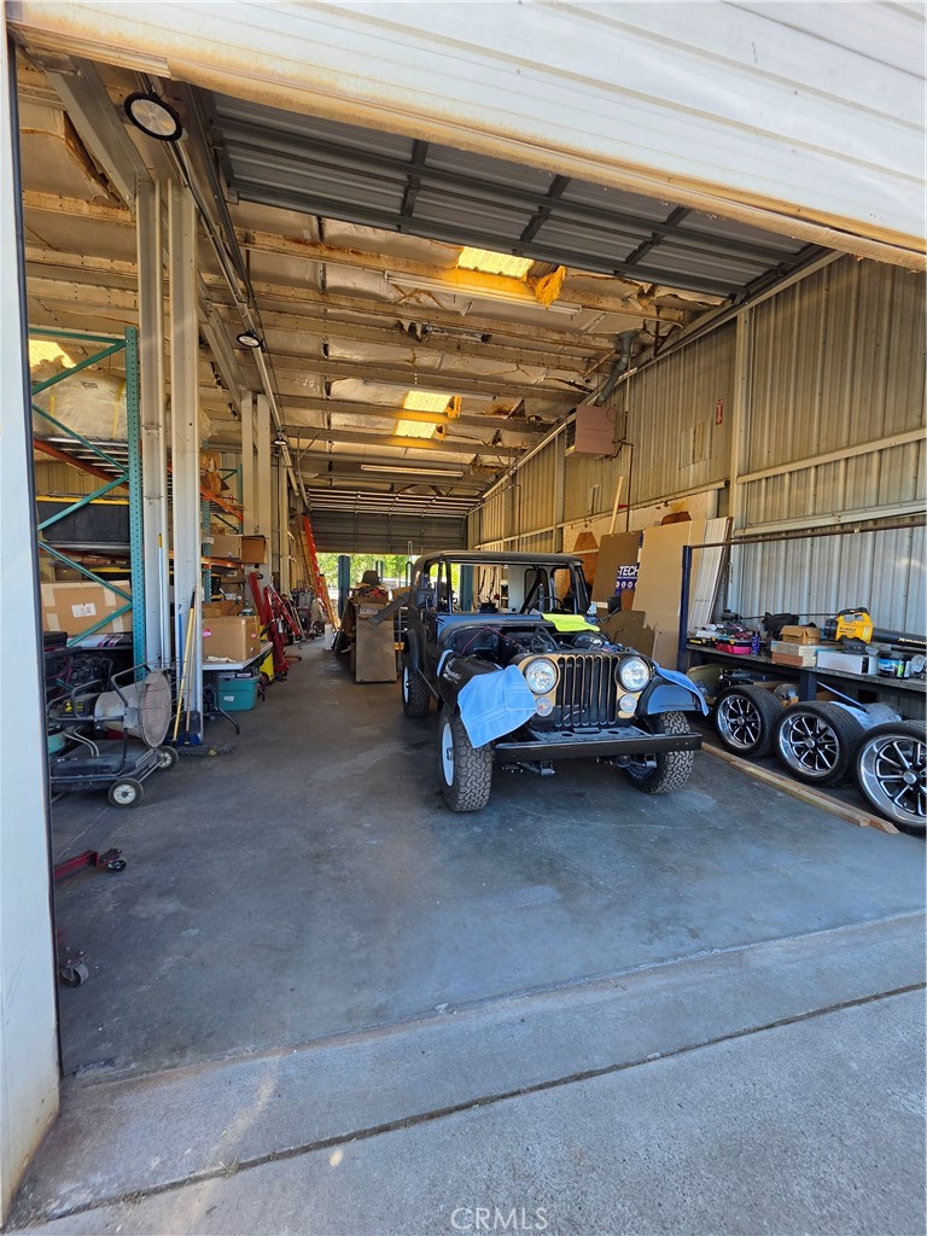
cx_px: 464
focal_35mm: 13
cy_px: 618
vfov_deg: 106.2
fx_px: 464
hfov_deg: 89.9
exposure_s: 1/264
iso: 32
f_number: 1.9
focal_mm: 2.2
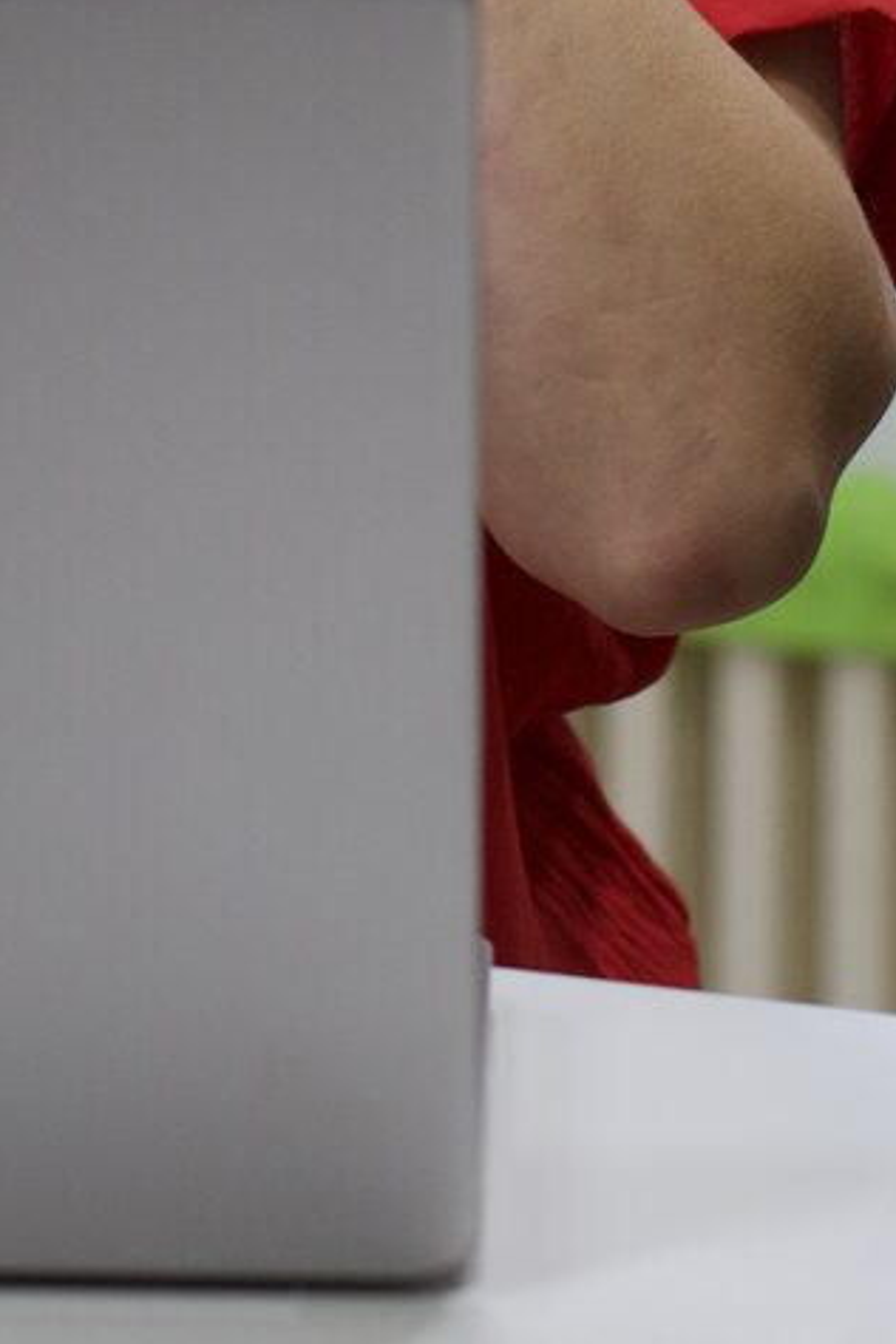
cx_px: -580
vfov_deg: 8.0
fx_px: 9445
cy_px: -578
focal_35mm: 253
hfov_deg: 5.4
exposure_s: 1/160
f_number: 2.8
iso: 400
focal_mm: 50
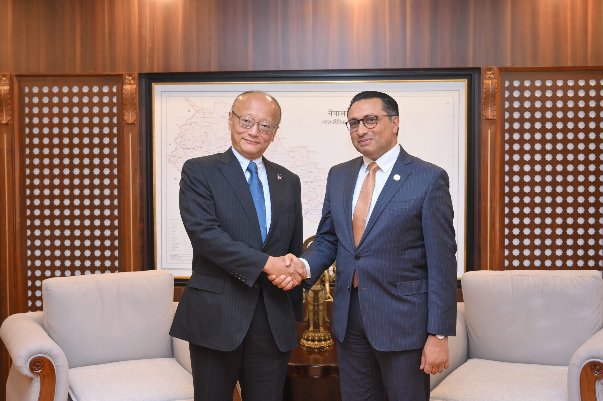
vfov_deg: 31.1
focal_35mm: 43
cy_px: 200
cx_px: 302
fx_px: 720
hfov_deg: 45.5
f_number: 4
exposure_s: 1/160
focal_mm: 43
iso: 1250
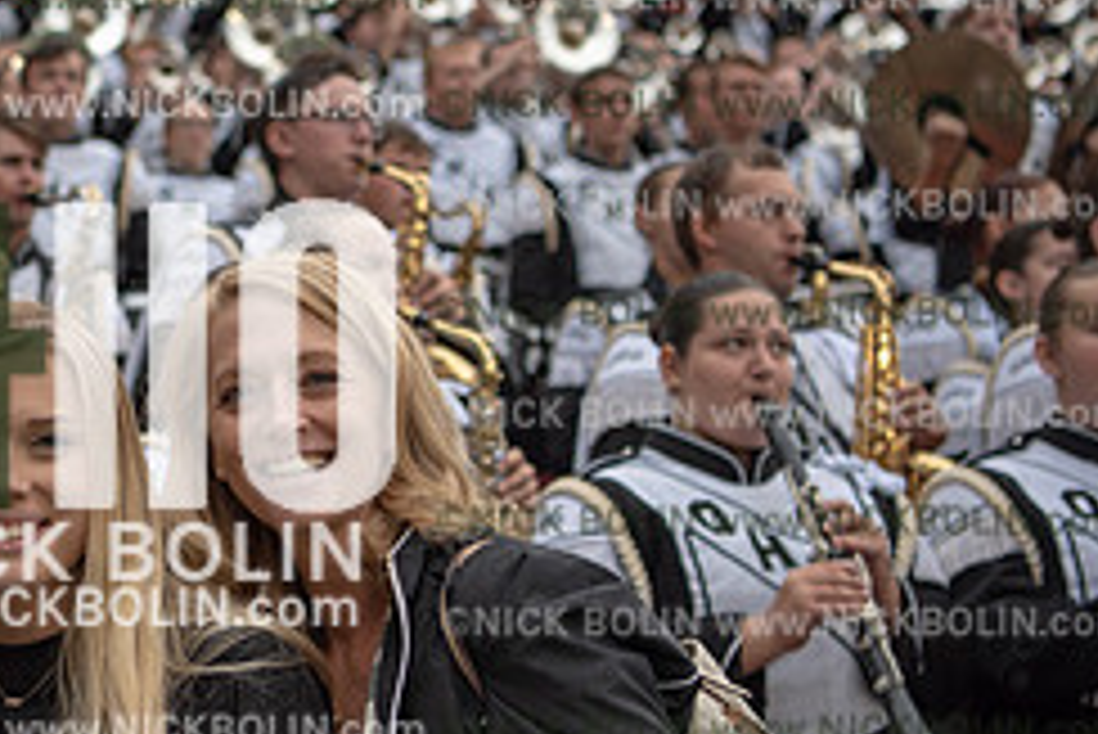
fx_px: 3265
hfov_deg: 18.7
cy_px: 417
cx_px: 76
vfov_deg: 12.8
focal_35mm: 107
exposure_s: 1/1000
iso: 250
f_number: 2.8
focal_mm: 45
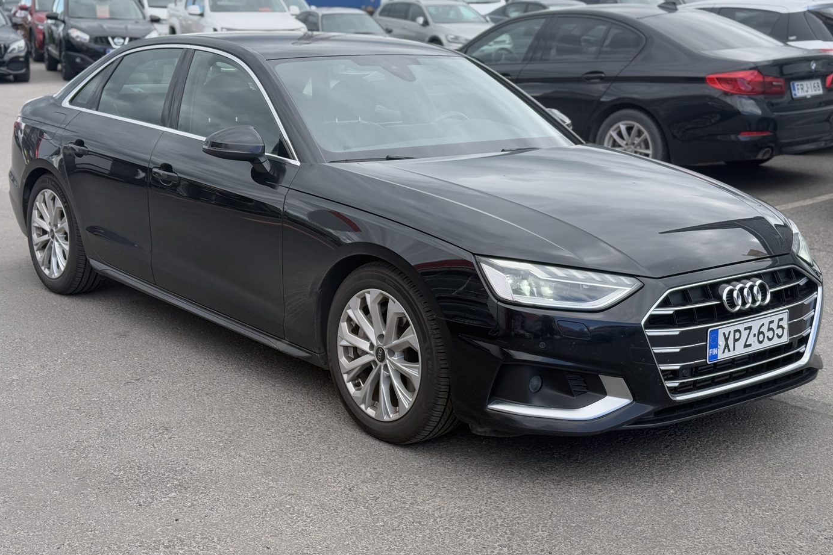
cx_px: 409
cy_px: 243
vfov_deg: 26.0
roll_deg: +0.5
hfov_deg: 38.2
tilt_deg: -12.1
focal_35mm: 52
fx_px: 1203
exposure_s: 1/1116
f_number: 1.78
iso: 80
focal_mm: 6.76
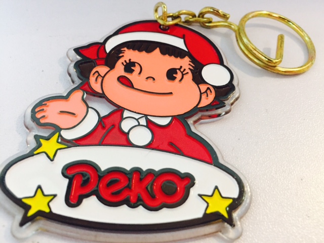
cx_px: 162
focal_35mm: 29
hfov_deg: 61.7
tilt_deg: -50.3
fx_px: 271
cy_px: 122
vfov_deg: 48.2
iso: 250
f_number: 2.2
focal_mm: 4.15
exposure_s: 1/33
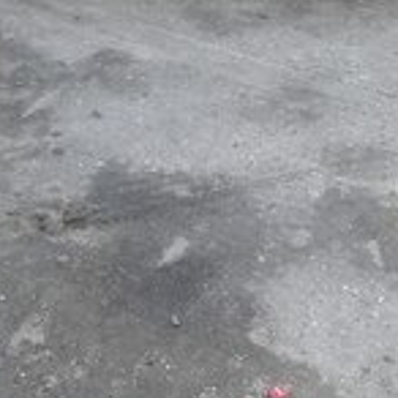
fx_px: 1210
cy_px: -155
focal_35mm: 93
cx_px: 259
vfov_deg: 17.3
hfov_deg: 18.6
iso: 64
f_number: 2.2
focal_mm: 3.3
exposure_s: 1/100
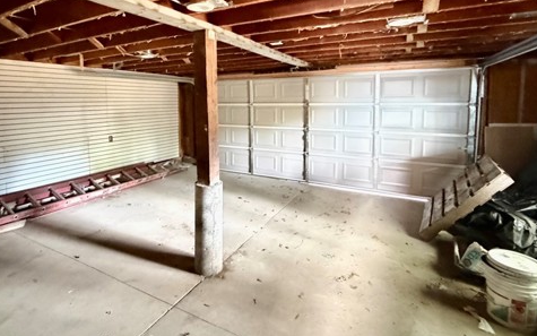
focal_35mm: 20
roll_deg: +1.3
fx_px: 293
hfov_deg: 84.8
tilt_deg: -4.8
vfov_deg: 58.8
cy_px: 122
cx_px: 242
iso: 3200
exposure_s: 1/16
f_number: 2.2
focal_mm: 2.22
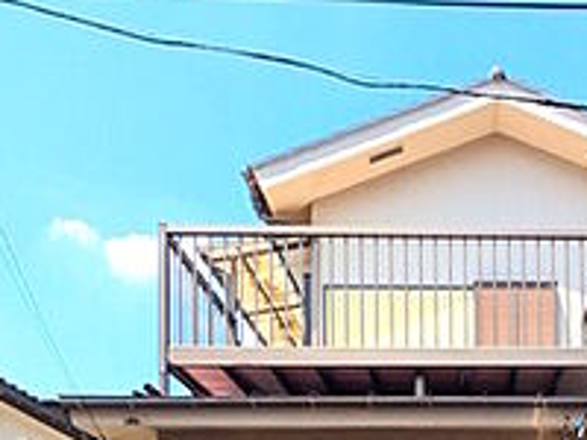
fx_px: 712
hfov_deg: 42.1
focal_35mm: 42
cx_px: 499
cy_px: 619
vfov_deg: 26.9
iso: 50
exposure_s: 1/617
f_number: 2.2
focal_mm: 1.83
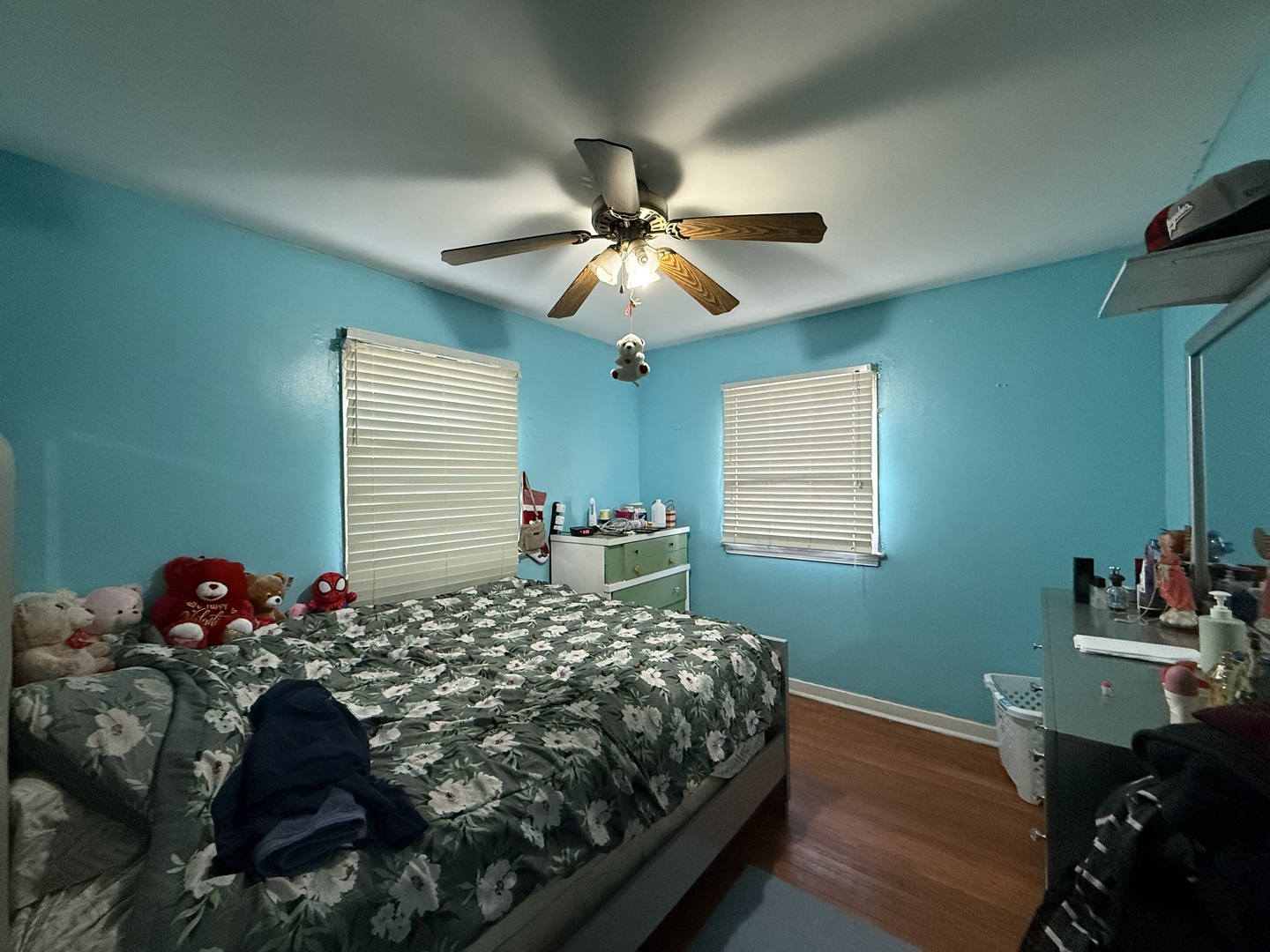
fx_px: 514
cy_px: 476
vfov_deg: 85.7
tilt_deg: +0.8
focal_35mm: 14
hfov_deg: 102.1
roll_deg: +0.9
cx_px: 635
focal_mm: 2.22
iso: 500
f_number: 2.2
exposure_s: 1/60
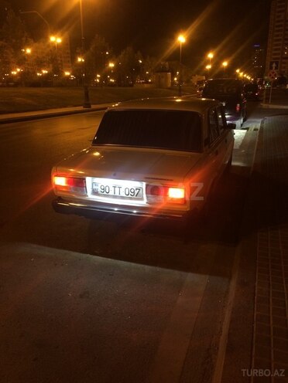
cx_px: 144
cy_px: 192
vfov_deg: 61.7
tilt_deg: -19.7
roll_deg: +1.6
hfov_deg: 48.2
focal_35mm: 29
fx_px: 322
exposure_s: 1/33
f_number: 2.2
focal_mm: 4.15
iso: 125
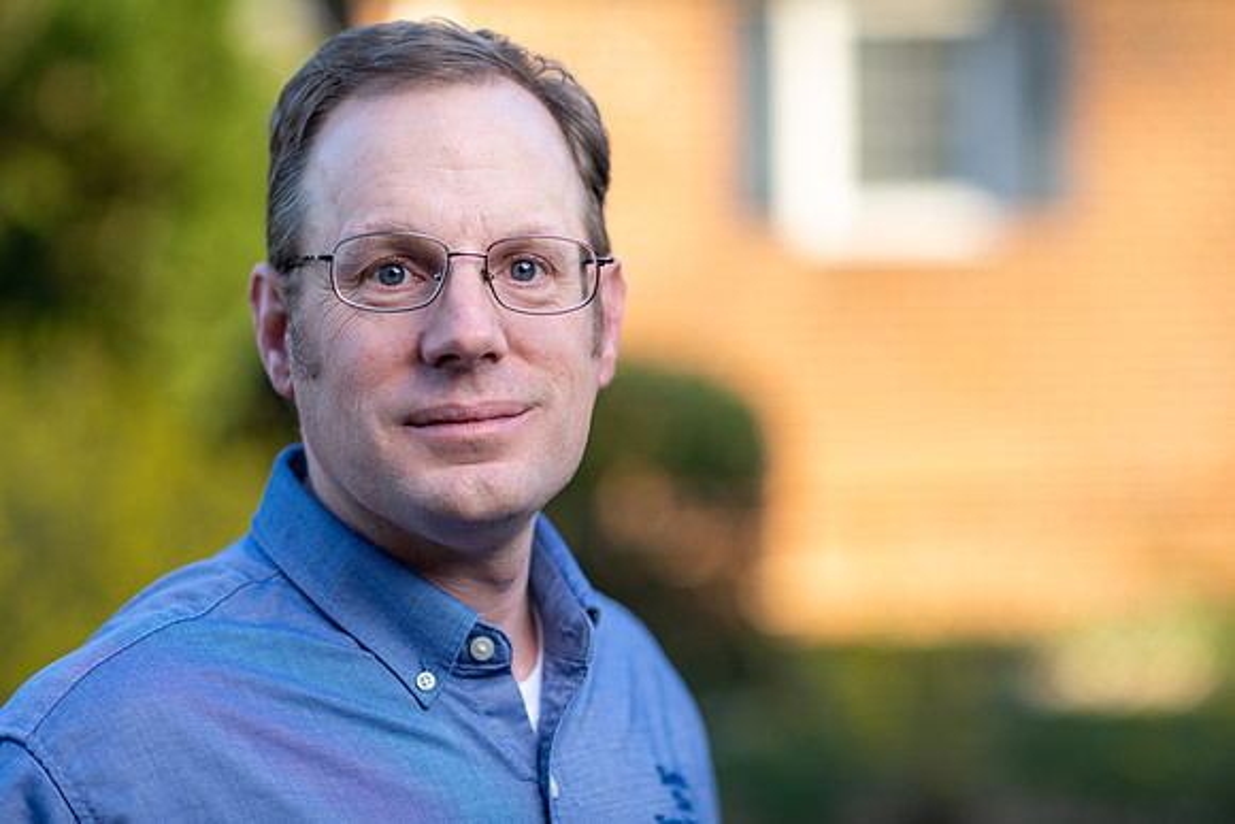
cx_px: 618
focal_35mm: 85
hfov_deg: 23.9
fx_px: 2917
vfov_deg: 16.1
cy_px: 412
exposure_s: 1/200
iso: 64
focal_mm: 85
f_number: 2.2
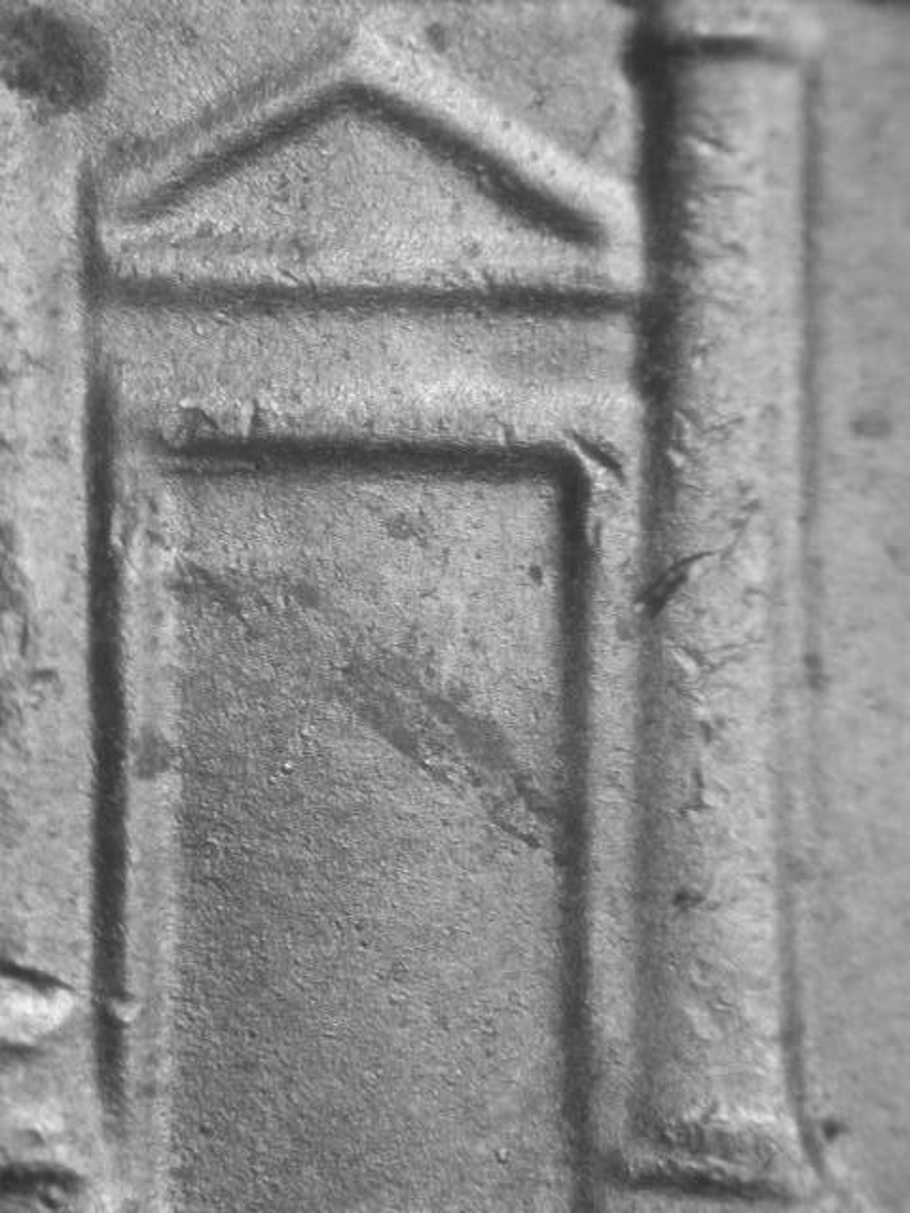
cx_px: 455
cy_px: 606
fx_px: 4907
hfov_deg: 10.6
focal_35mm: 140
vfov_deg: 14.1
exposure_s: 1/15.4
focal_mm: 29.1
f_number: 4.8
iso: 100
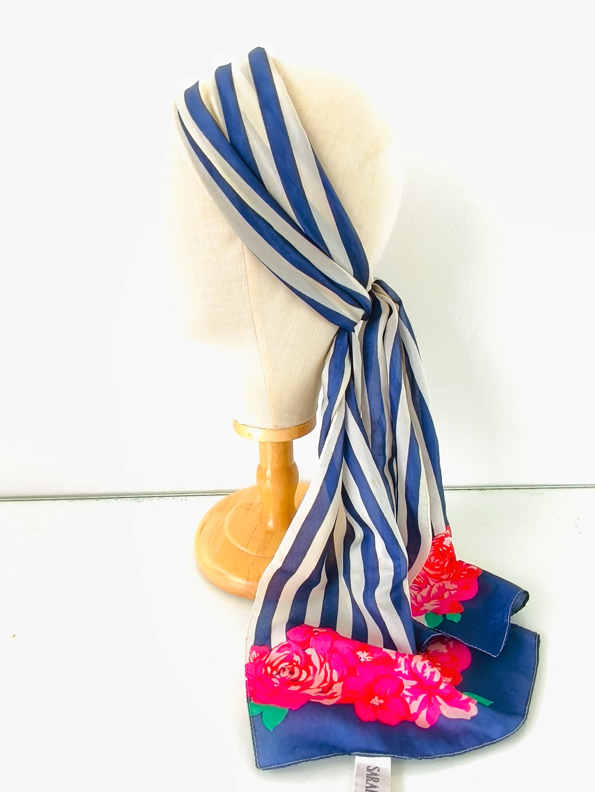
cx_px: 298
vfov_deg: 73.9
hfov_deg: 58.9
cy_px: 396
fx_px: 527
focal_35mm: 23
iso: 50
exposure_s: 1/50
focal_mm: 1.65
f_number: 2.2
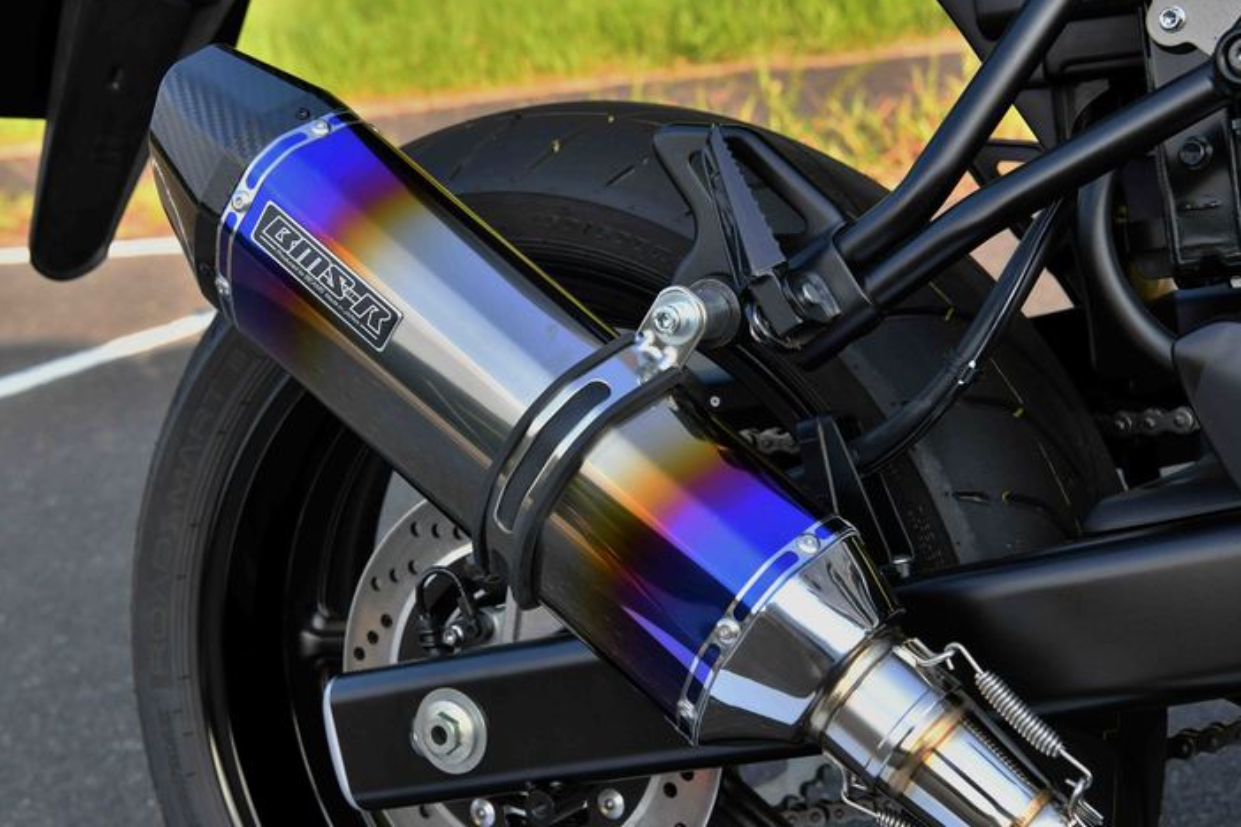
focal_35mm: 57
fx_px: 1965
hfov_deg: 35.1
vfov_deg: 23.8
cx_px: 620
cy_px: 450
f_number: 9
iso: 1000
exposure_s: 1/400
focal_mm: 50
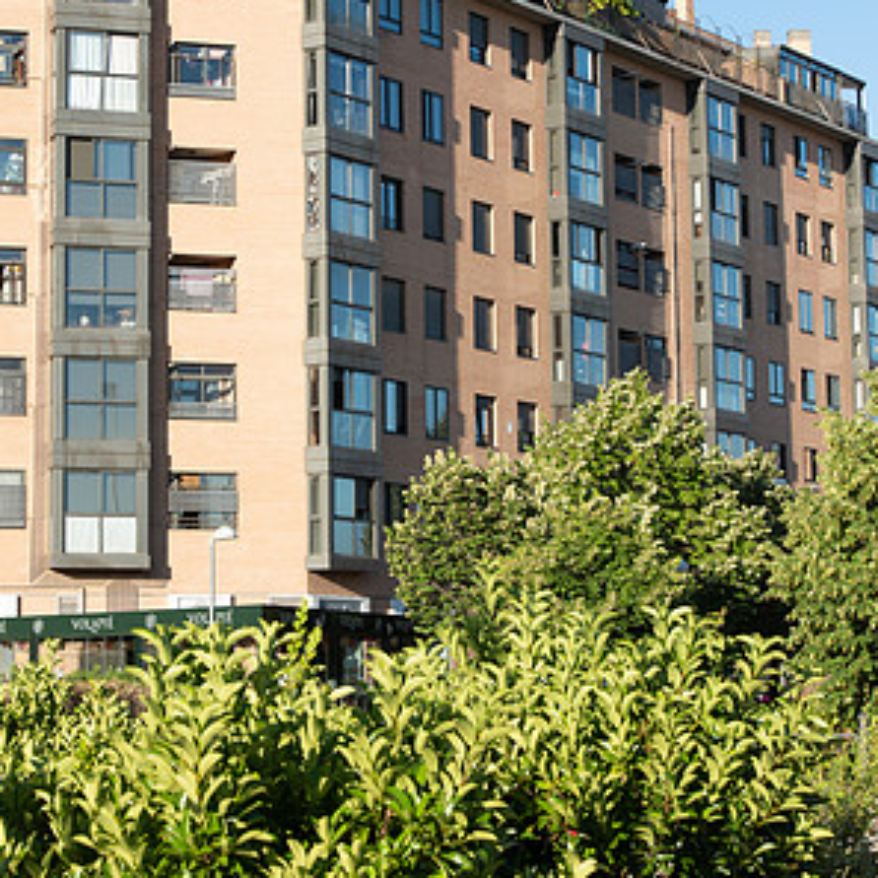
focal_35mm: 90
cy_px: 322
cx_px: 438
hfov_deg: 19.3
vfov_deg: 19.3
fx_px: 2583
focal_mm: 70
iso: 200
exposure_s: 1/250
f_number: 8
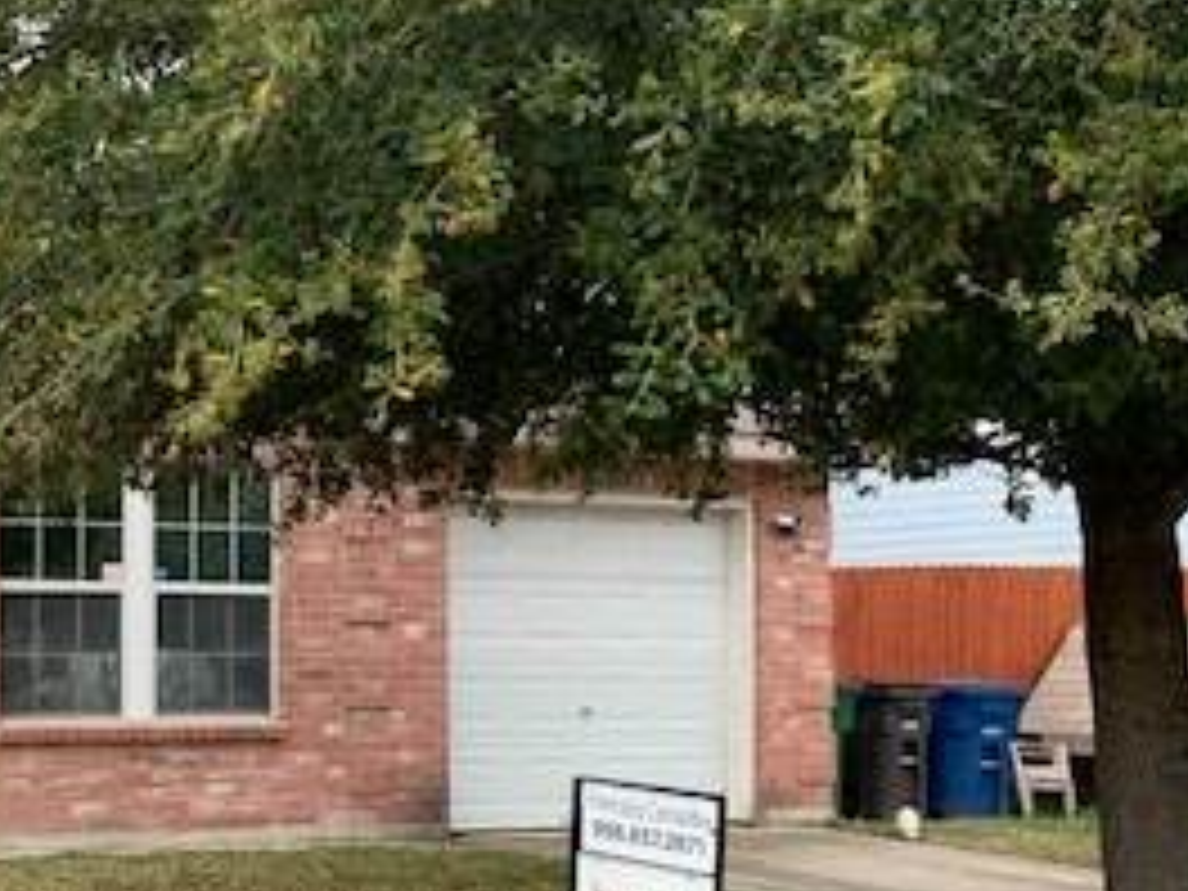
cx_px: 9
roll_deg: +0.8
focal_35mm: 63
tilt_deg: +4.4
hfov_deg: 28.8
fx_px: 2162
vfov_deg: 23.1
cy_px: 634
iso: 25
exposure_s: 1/1332
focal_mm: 4.25
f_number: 1.8
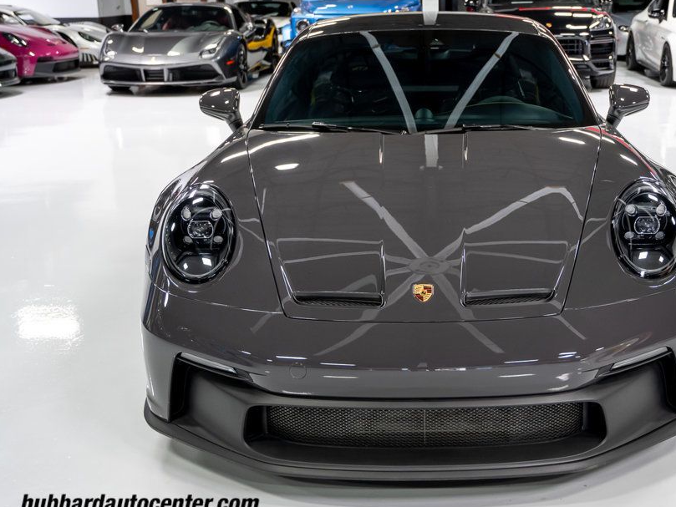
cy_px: 260
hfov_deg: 39.3
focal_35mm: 48
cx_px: 429
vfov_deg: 30.3
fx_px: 938
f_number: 4
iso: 800
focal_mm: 38
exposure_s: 1/60
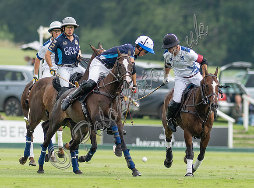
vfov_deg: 1.8
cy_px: 113
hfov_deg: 2.4
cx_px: 167
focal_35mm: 825
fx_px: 6024
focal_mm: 300
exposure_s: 1/2500
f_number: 2.8
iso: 400
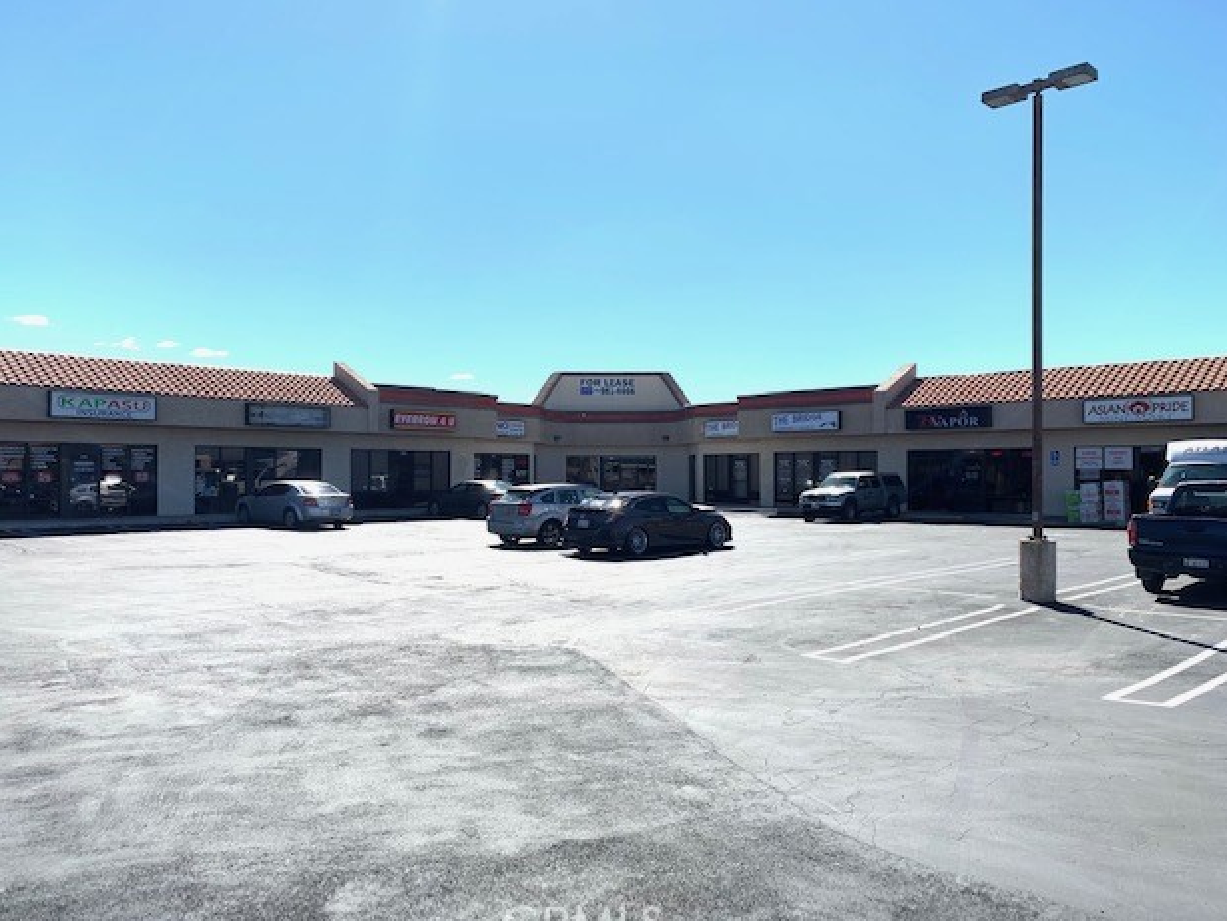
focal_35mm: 27
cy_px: 474
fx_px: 957
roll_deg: +0.0
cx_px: 604
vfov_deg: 51.3
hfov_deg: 65.3
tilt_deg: -0.5
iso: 25
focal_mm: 4.25
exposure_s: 1/2309
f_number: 1.8
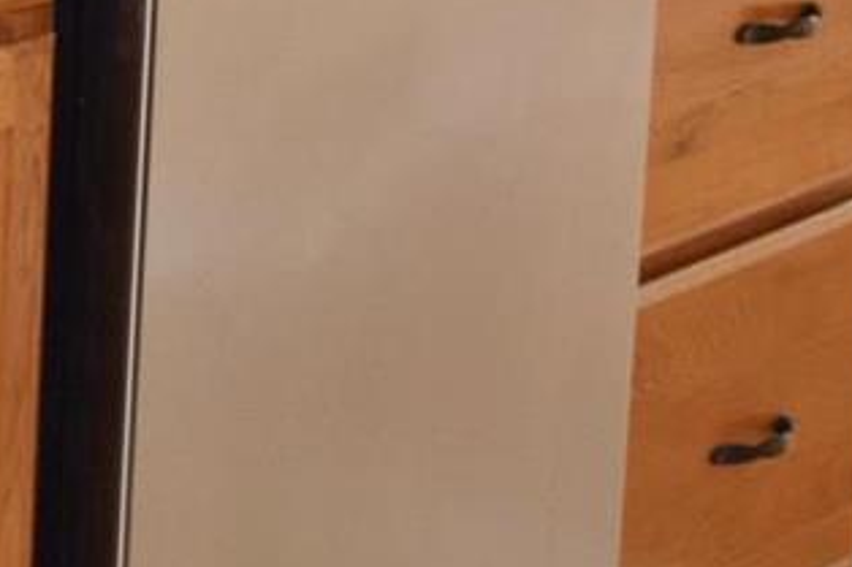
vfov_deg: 6.8
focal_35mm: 199
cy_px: -323
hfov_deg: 9.3
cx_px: -1197
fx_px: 4707
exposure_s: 1/125
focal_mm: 26
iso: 500
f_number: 5.6
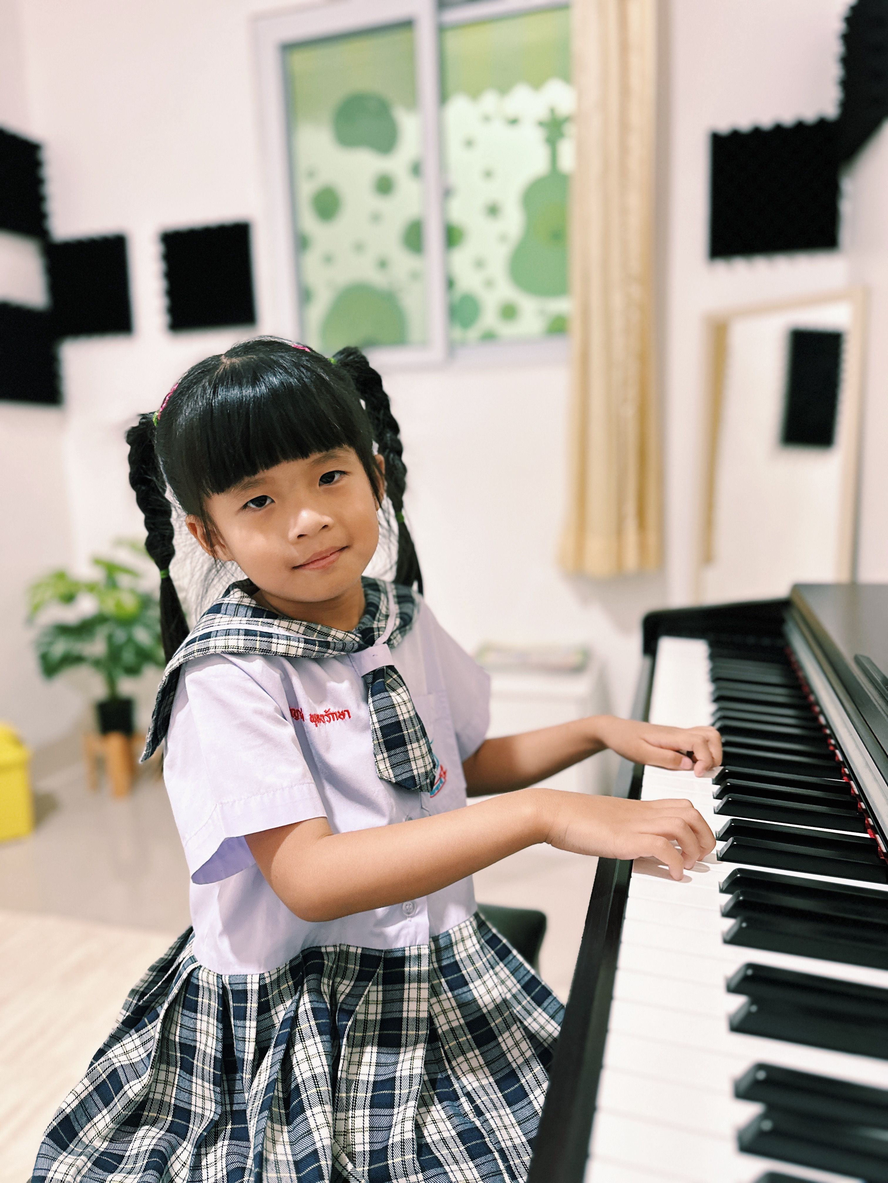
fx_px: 821
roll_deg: +1.5
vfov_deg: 71.6
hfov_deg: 56.8
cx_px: 444
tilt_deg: -9.3
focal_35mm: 24
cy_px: 592
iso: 500
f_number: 1.78
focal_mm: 6.86
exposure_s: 1/60
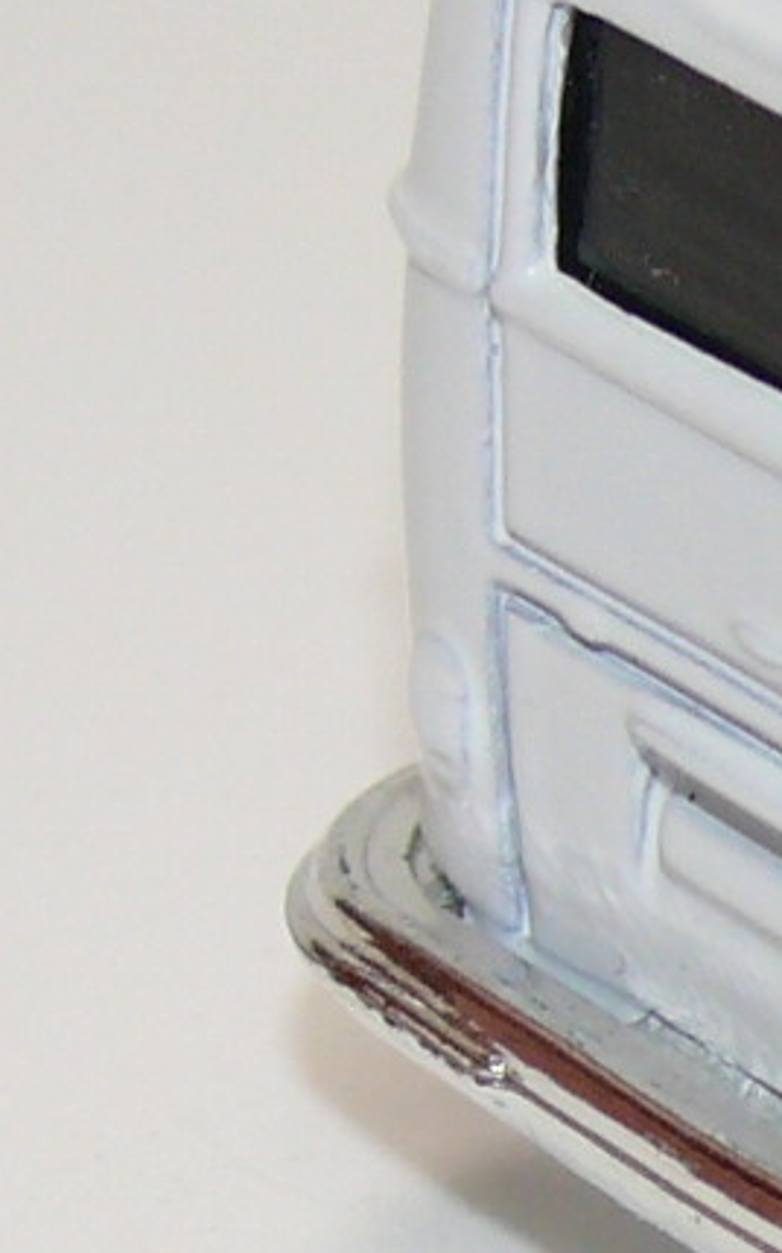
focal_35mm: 407
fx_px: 13883
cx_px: 2005
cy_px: 196
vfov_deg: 5.2
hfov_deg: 3.2
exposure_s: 1/30
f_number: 4
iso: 100
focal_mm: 13.5
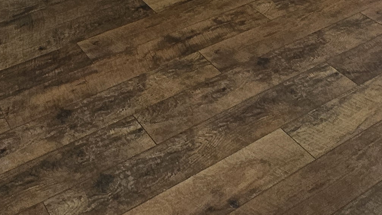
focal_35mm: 56
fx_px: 567
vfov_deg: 15.1
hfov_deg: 36.8
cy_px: -269
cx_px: 128
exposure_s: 1/60
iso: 40
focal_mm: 1.74
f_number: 2.2
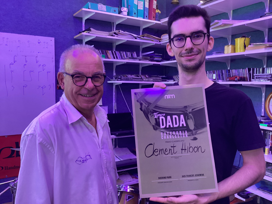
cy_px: 102
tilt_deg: -5.5
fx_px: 244
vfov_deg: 45.4
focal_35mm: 31
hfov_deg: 58.4
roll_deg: +0.2
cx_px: 136
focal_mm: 3.3
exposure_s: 1/33
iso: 400
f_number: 2.4
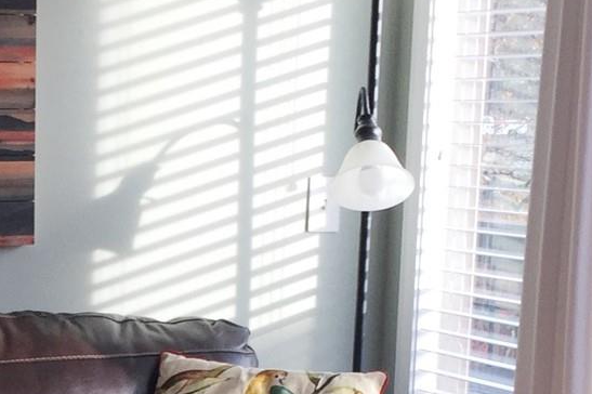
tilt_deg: -8.9
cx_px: -19
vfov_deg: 11.9
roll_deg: -0.9
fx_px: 1857
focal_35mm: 113
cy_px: 455
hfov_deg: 17.6
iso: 40
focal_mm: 4.15
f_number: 2.2
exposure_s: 1/120
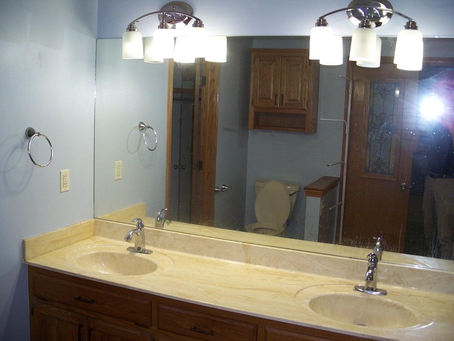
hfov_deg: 50.1
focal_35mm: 37
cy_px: 170
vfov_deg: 38.7
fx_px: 485
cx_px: 227
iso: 125
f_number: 2.8
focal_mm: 7.8
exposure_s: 1/60
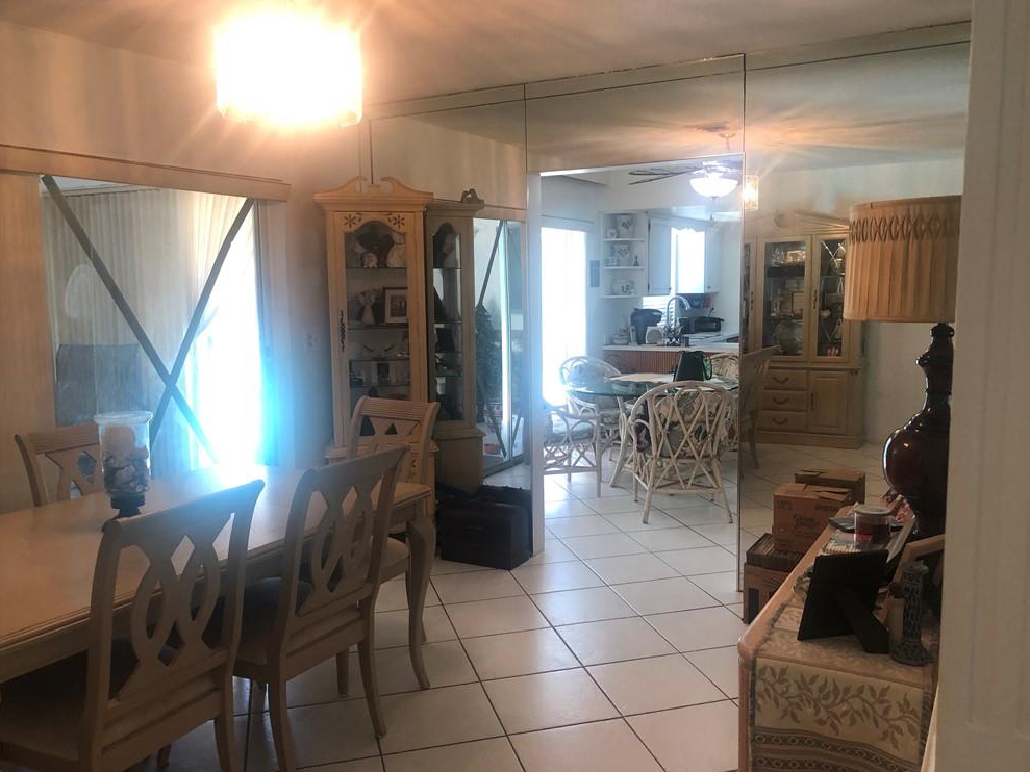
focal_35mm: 29
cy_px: 384
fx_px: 863
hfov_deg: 61.6
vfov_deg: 48.2
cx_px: 529
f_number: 1.8
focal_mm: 4
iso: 25
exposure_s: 1/30
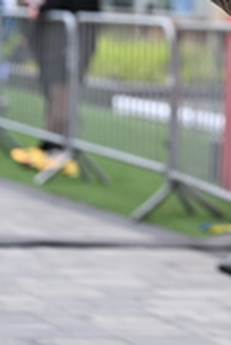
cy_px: -175
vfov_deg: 9.1
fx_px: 2113
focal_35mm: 220
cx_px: 319
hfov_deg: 6.2
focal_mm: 70
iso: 640
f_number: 2.8
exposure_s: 1/1600
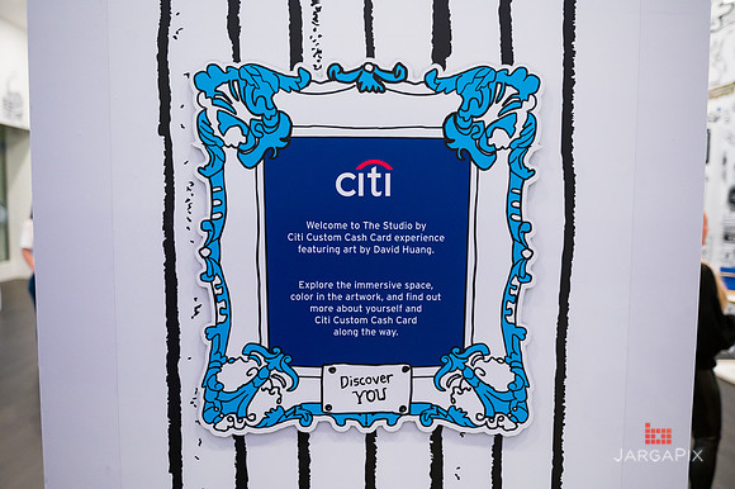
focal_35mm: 31
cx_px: 368
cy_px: 244
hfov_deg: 60.3
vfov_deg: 42.3
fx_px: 633
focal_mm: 31
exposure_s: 1/200
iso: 3200
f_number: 3.2
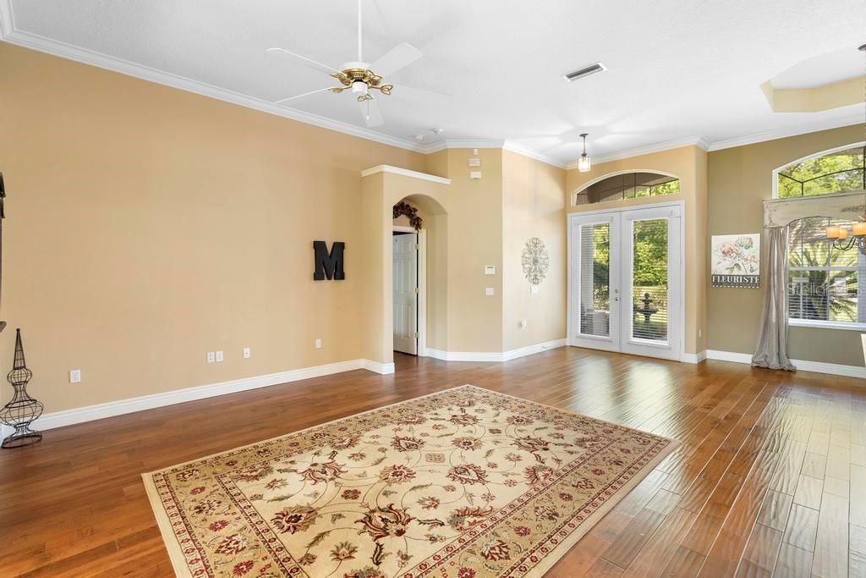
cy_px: 289
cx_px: 433
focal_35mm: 16
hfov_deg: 96.7
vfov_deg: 73.8
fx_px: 385
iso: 800
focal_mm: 16
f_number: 8
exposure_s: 1/3
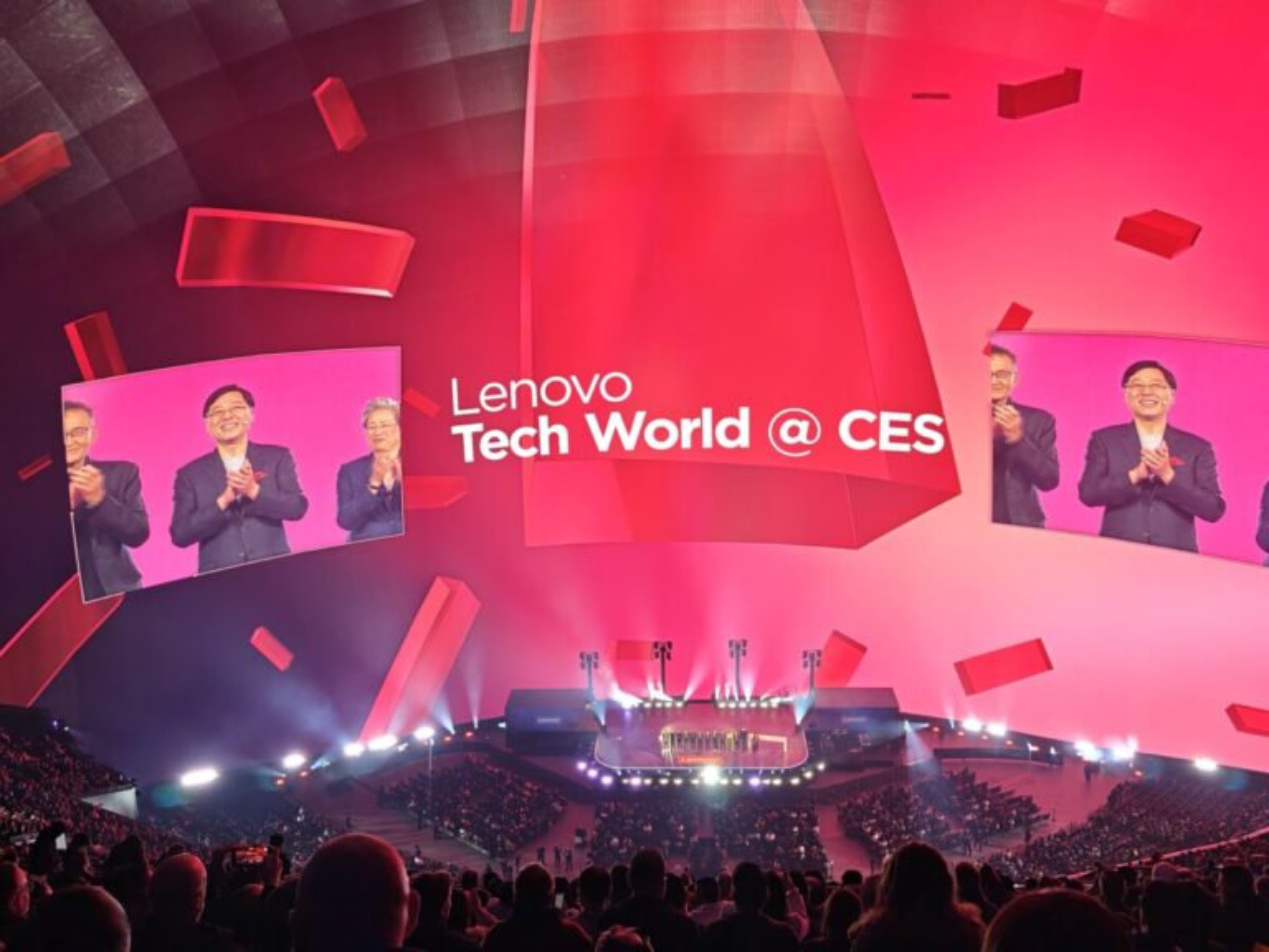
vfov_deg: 45.4
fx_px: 1136
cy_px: 476
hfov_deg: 58.4
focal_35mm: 31
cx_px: 634
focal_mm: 6.55
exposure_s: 1/60
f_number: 1.6
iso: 64
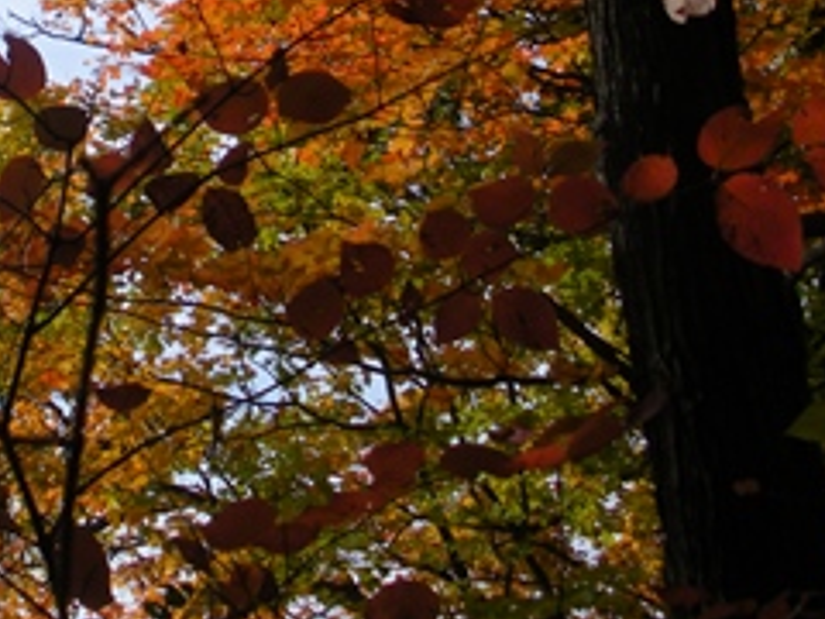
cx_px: 134
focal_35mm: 90
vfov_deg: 15.8
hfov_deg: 21.4
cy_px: -138
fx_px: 2145
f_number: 3.5
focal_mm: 6.3
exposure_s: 1/931
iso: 64
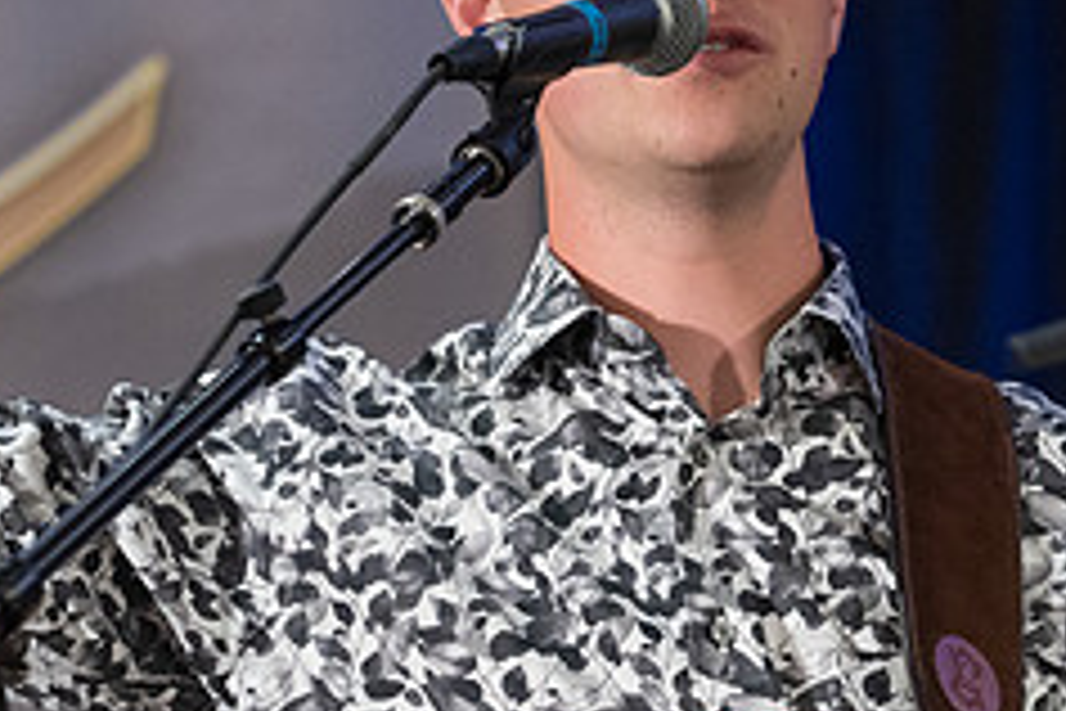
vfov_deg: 3.3
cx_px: 625
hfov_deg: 4.9
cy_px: 241
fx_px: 12465
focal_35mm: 421
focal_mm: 172
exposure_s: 1/160
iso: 5000
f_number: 6.3
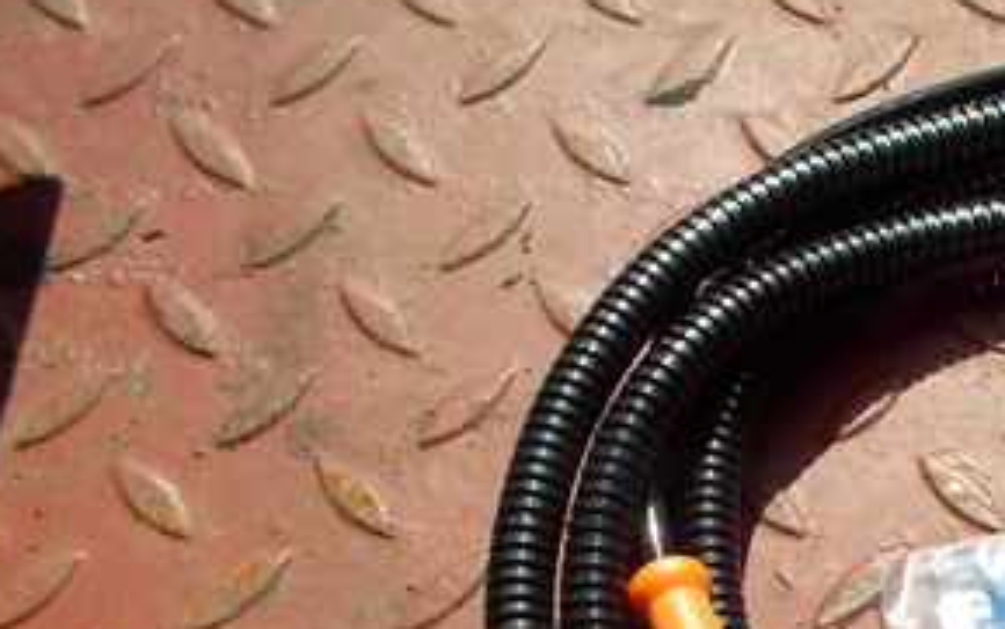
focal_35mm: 68
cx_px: 1075
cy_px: 785
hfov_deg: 27.8
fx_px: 1864
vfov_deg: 18.1
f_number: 3.3
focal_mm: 4.1
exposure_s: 1/640
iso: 80
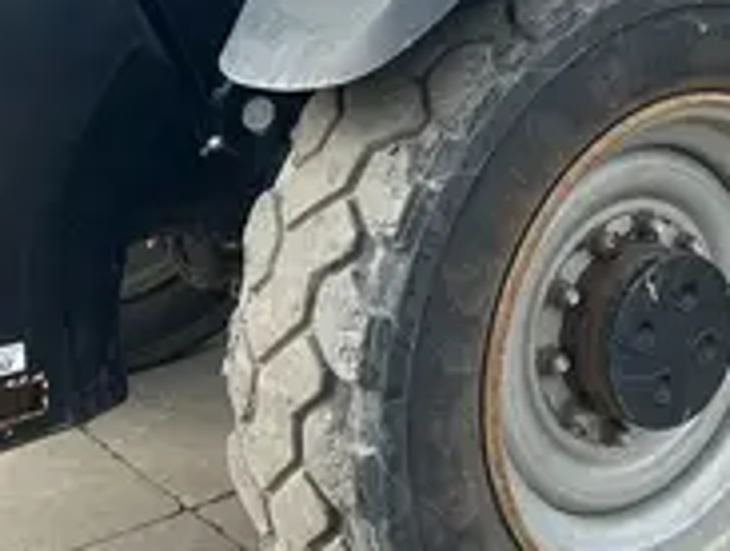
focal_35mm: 78
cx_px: 730
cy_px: -30
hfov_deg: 23.9
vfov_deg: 18.4
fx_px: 1648
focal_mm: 5.7
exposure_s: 1/1196
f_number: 1.5
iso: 50
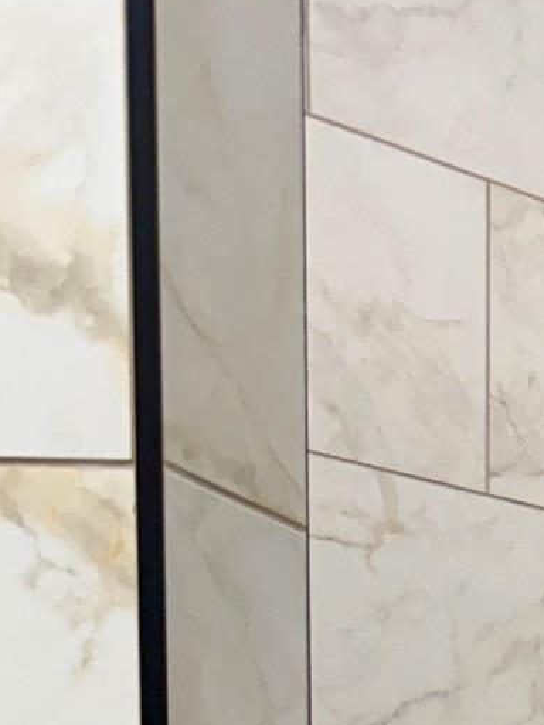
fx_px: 2263
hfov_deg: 12.3
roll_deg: -2.9
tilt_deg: -9.4
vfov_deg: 15.0
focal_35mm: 108
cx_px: 1038
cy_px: 1434
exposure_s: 1/120
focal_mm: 6.76
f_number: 1.78
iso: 200
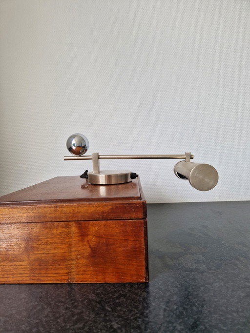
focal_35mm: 23
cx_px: 125
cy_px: 166
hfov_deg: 58.9
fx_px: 222
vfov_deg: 73.9
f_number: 1.8
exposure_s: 1/182
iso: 50
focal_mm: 5.4
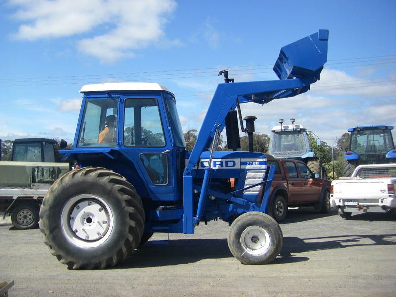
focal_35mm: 42
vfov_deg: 34.3
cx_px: 198
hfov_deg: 44.8
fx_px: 480
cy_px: 148
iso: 64
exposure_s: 1/160
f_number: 7.1
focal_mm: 6.9
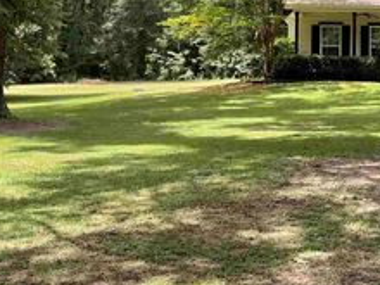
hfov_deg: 27.2
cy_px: 46
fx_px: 725
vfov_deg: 21.9
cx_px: 404
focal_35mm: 66
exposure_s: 1/478
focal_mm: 3
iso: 16
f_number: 1.8
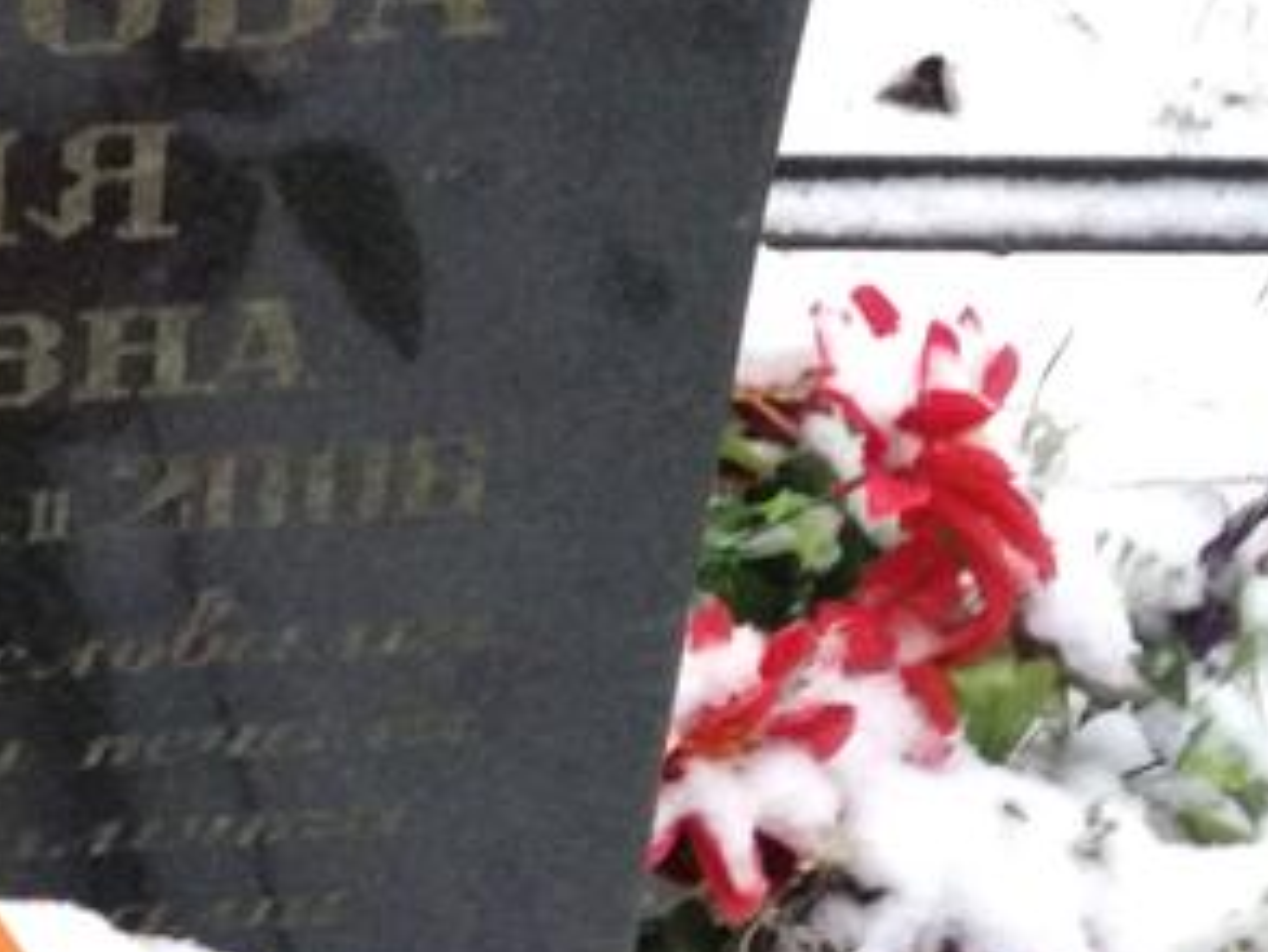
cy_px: 303
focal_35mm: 142
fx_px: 5204
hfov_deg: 13.5
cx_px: -208
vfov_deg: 10.4
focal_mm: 5.99
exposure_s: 1/30
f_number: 2.6
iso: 1600
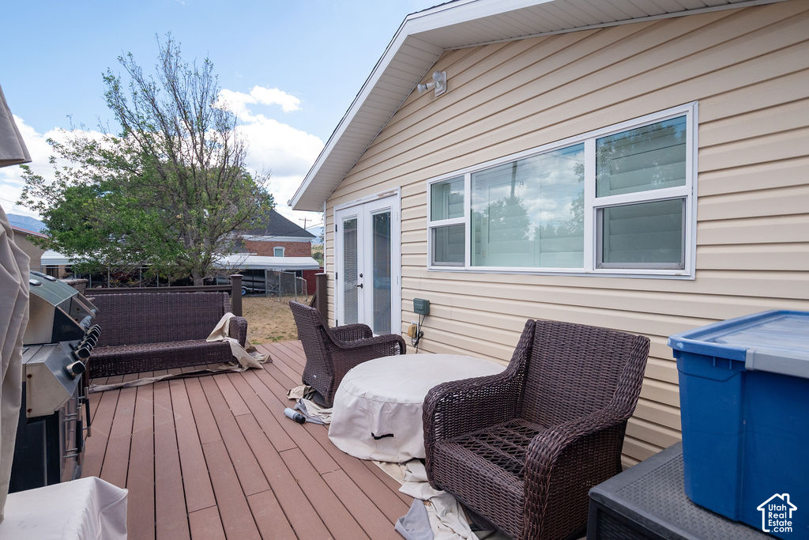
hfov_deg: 93.3
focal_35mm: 17
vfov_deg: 70.5
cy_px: 270
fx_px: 382
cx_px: 404
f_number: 5
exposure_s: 1/1000
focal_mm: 11.5
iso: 500
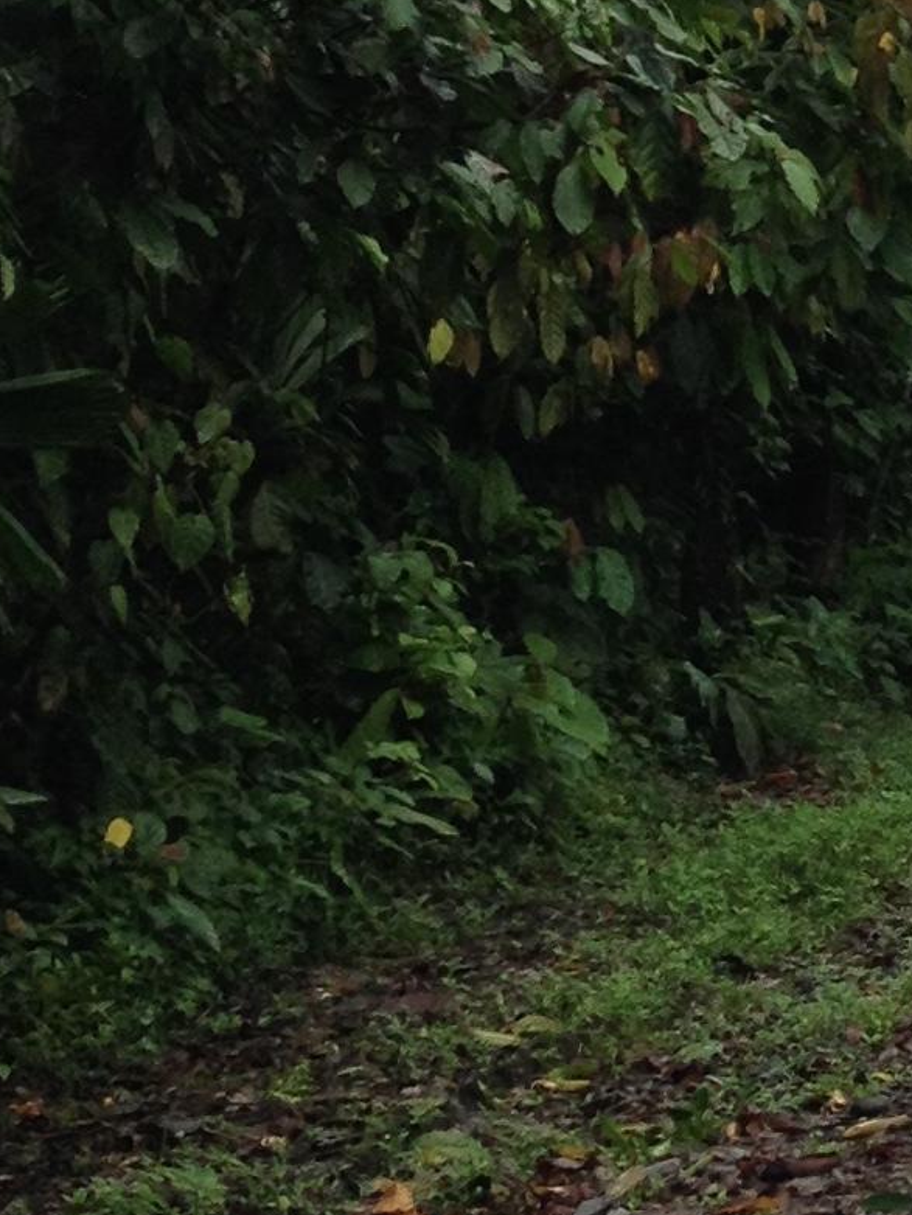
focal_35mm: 146
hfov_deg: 9.6
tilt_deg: +9.2
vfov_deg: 12.8
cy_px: -651
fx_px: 5126
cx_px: 1678
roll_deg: +0.7
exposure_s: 1/190
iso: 50
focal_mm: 4.28
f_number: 2.4
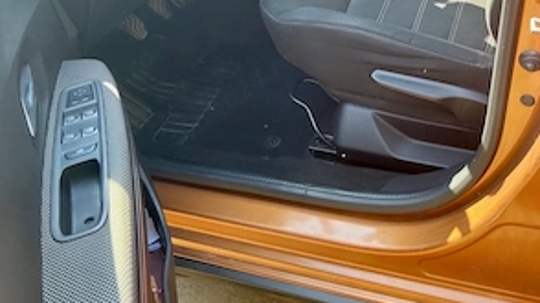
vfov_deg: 25.7
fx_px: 615
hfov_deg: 47.4
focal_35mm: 43
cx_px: 274
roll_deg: +12.6
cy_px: -26
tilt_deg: -26.7
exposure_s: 1/120
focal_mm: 3
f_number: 1.8
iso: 50
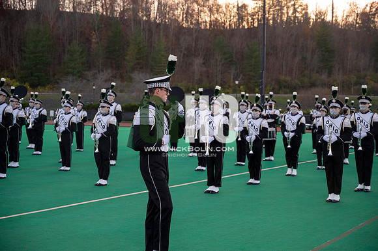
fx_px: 735
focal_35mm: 70
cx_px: 189
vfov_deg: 19.4
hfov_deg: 28.9
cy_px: 126
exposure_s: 1/2000
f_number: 4
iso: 2000
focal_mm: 70
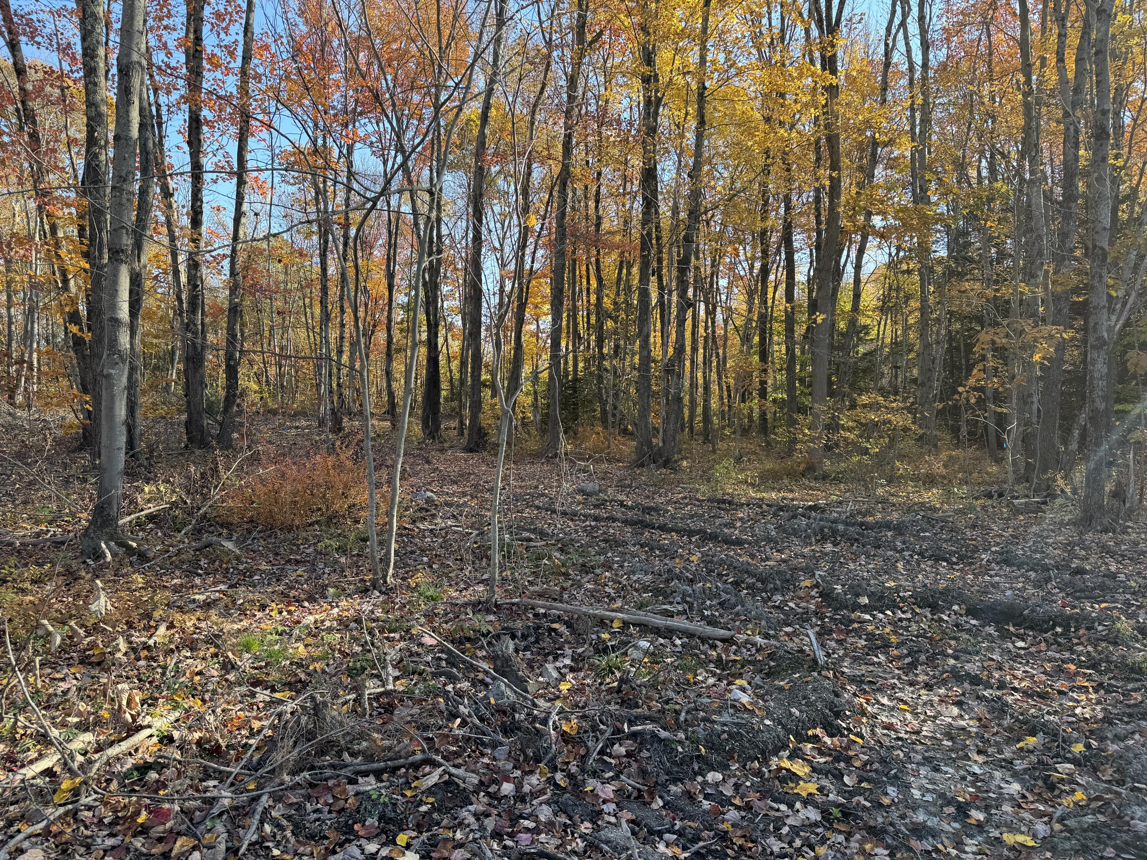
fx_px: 795
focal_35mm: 24
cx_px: 574
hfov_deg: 71.6
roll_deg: -0.2
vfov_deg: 56.8
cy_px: 430
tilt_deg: -1.8
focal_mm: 6.76
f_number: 1.78
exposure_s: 1/615
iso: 80
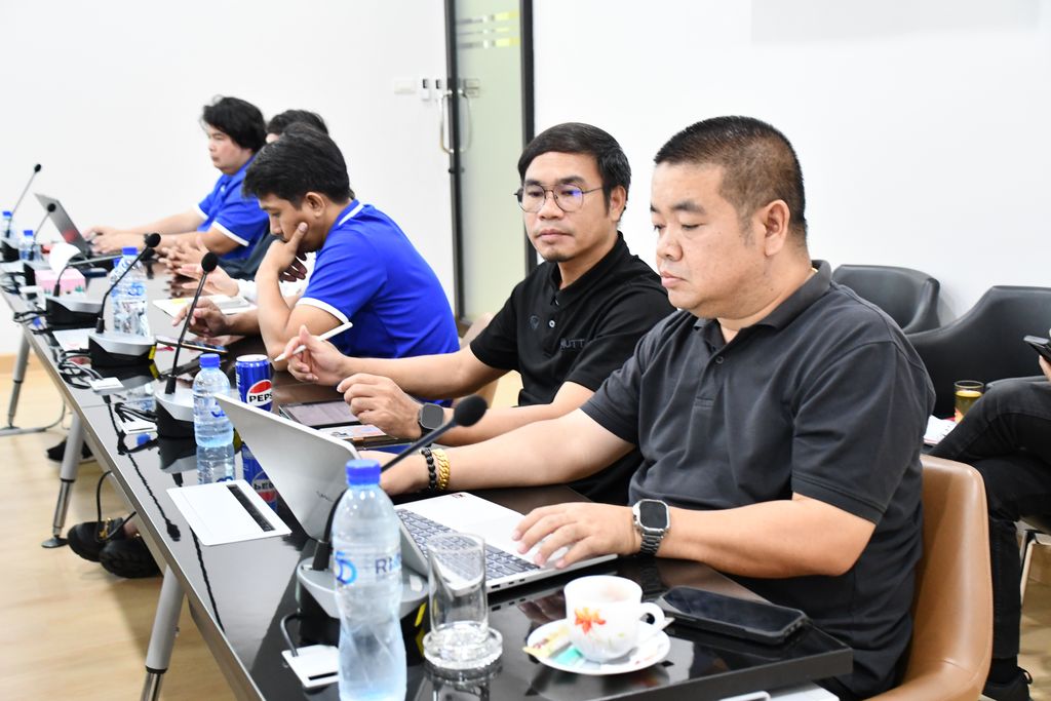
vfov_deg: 28.1
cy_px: 350
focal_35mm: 48
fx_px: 1401
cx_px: 526
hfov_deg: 41.1
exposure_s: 1/60
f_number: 4
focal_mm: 32
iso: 3200
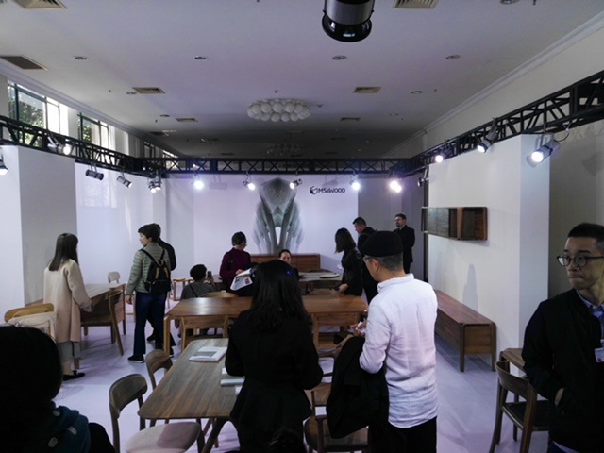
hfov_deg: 63.4
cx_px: 302
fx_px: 489
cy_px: 226
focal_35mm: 28
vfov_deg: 49.7
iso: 66
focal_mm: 2.96
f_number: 2
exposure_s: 1/33
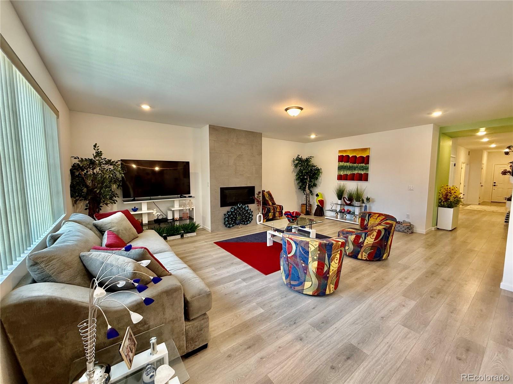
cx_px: 256
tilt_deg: -3.9
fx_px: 207
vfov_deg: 85.7
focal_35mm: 14
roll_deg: -0.6
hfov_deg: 102.1
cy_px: 192
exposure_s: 1/60
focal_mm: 2.22
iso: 200
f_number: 2.2
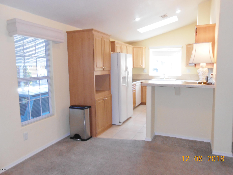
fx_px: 175
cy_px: 88
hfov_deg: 67.3
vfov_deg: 53.1
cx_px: 116
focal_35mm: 26
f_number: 3.5
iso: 160
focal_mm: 4.6
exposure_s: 1/30
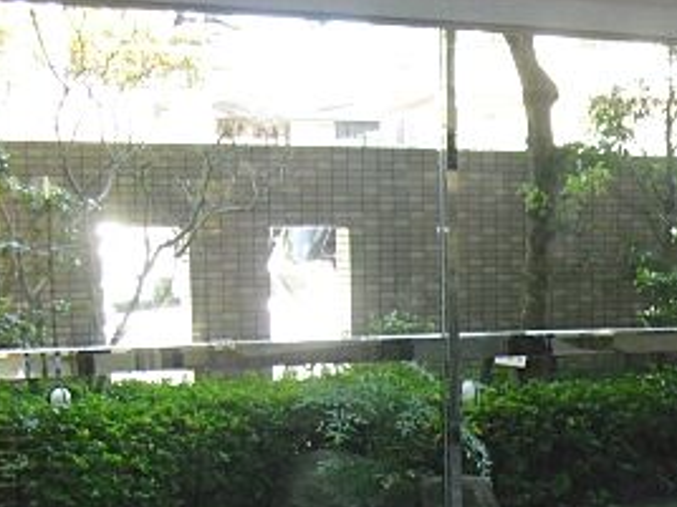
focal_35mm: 86
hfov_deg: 21.5
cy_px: 595
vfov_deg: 16.5
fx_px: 1682
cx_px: 758
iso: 200
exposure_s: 1/100
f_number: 3.1
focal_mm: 6.3
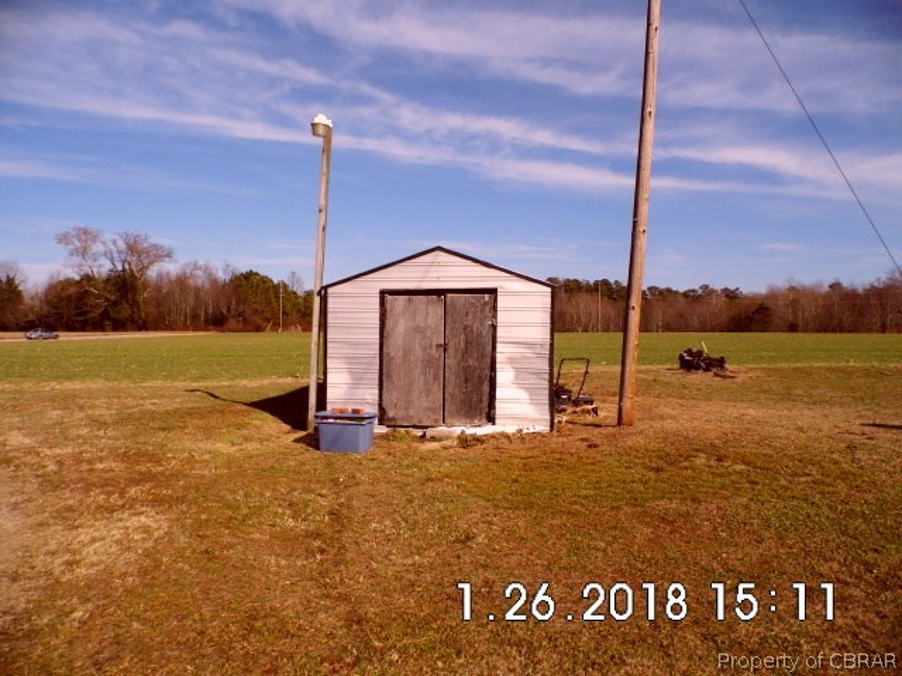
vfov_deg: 54.9
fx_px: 651
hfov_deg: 69.4
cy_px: 338
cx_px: 451
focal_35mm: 25
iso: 100
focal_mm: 4.46
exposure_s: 1/378
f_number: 8.9
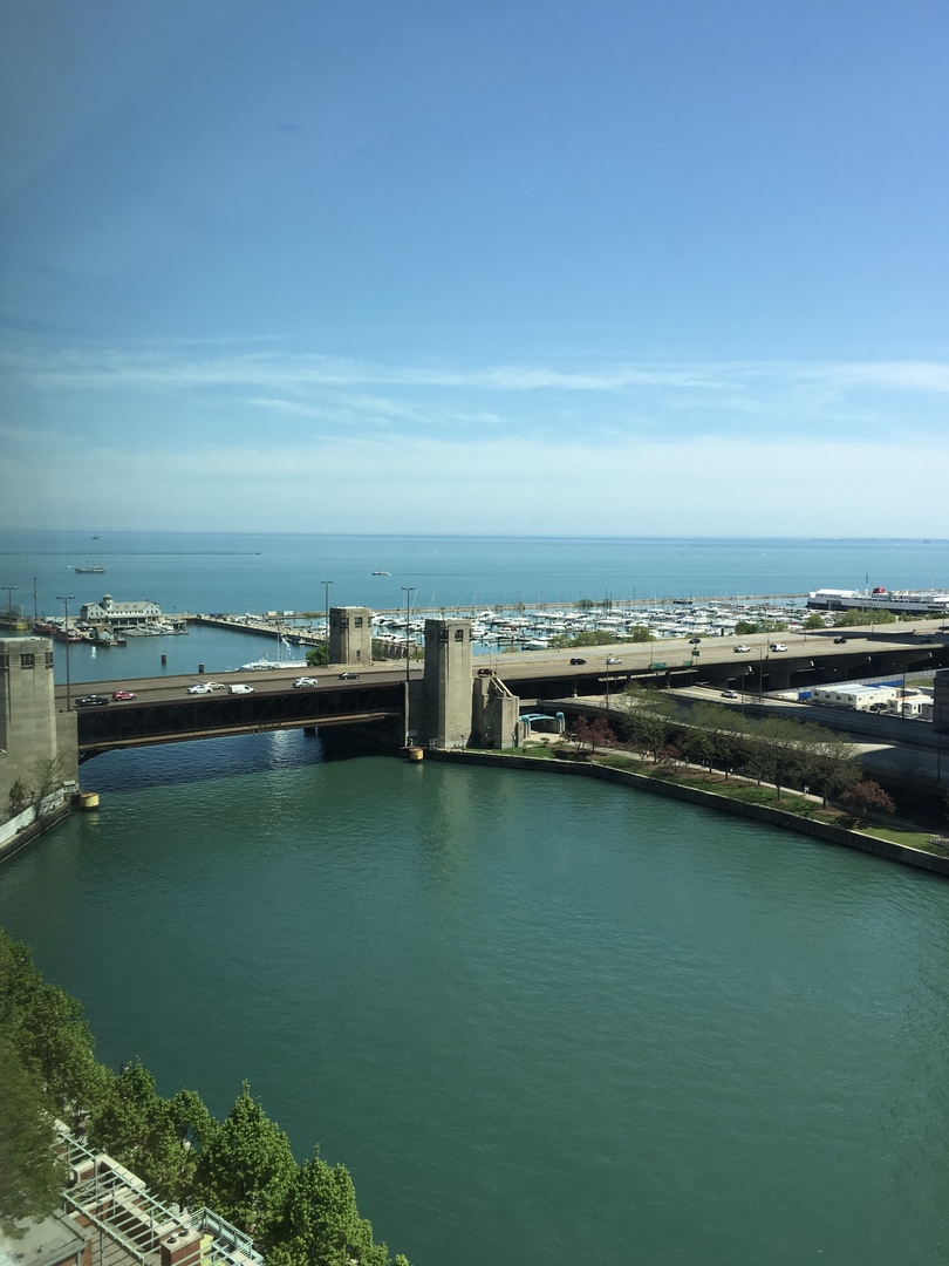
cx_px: 474
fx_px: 1060
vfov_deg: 61.7
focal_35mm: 29
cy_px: 633
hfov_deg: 48.2
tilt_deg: -5.4
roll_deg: -0.4
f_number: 2.2
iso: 25
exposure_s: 1/1012
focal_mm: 4.15
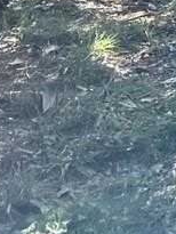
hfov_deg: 4.8
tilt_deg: +1.9
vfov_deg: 7.2
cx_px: 953
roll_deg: -0.5
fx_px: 1625
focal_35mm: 240
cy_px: -487
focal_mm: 6.76
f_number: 1.78
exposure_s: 1/2000
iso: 100
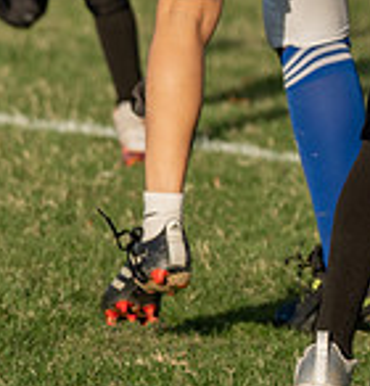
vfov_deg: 3.6
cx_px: 367
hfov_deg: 3.5
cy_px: -284
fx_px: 6041
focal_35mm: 489
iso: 160
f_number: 2.8
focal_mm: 100
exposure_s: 1/3200
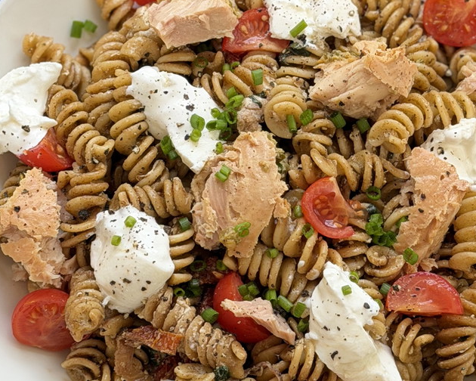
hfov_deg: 16.1
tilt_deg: -74.7
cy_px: 210
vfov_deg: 13.0
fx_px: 1676
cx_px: 291
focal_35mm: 119
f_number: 1.78
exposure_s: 1/162
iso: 50
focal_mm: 6.76
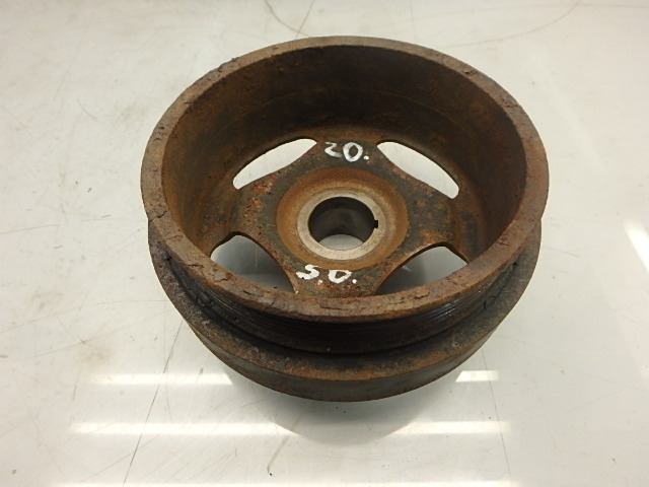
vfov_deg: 63.4
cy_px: 244
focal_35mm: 21
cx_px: 324
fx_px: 394
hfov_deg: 79.0
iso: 200
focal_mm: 3.7
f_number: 3.5
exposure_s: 1/50
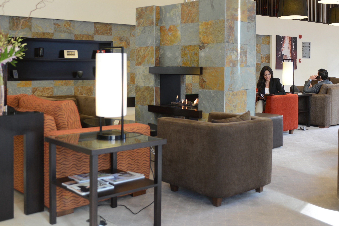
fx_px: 396
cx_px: 174
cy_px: 65
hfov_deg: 46.4
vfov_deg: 31.5
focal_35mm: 42
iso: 200
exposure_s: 1/40
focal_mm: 28
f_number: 3.2
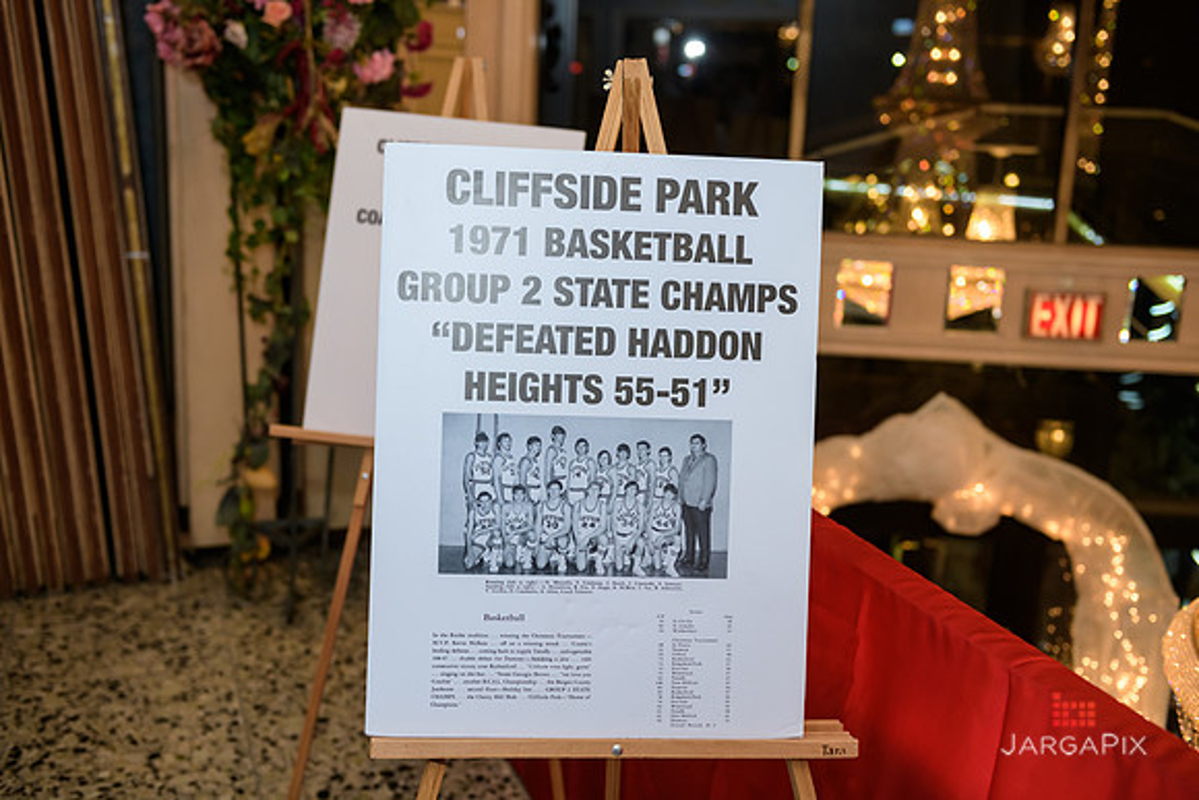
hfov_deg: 48.4
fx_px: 1332
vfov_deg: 33.4
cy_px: 400
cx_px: 600
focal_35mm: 40
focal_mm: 40
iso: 1000
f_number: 3.2
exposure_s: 1/125
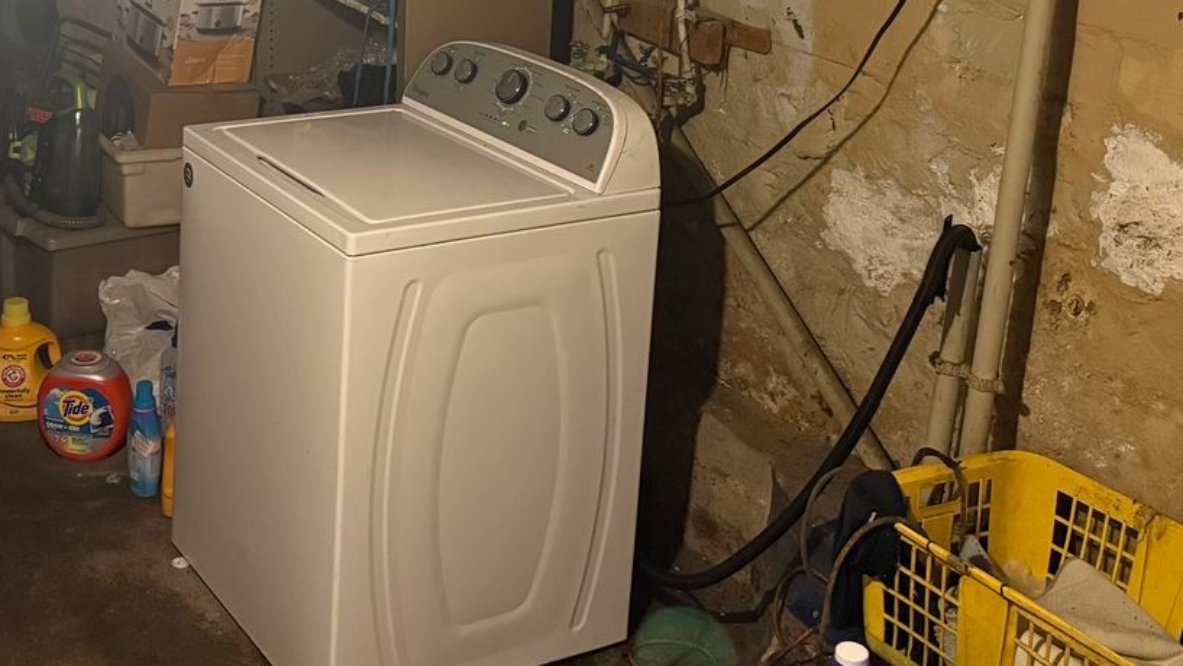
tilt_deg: -12.5
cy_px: 22
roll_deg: -2.0
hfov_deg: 41.8
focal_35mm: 48
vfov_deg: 24.0
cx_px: 323
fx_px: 1506
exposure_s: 1/45
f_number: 1.78
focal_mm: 6.76
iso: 800
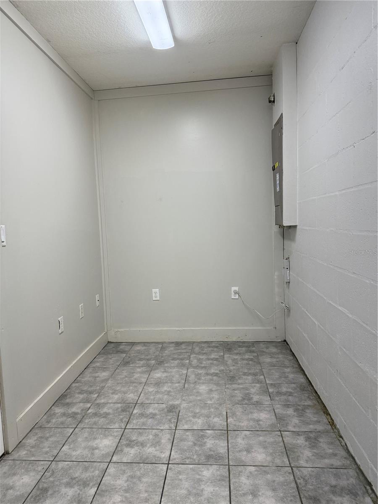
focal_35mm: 24
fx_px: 349
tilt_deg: -5.0
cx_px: 189
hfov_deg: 56.8
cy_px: 252
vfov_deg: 71.6
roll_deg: +2.3
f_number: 1.78
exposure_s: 1/238
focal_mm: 6.76
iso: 200
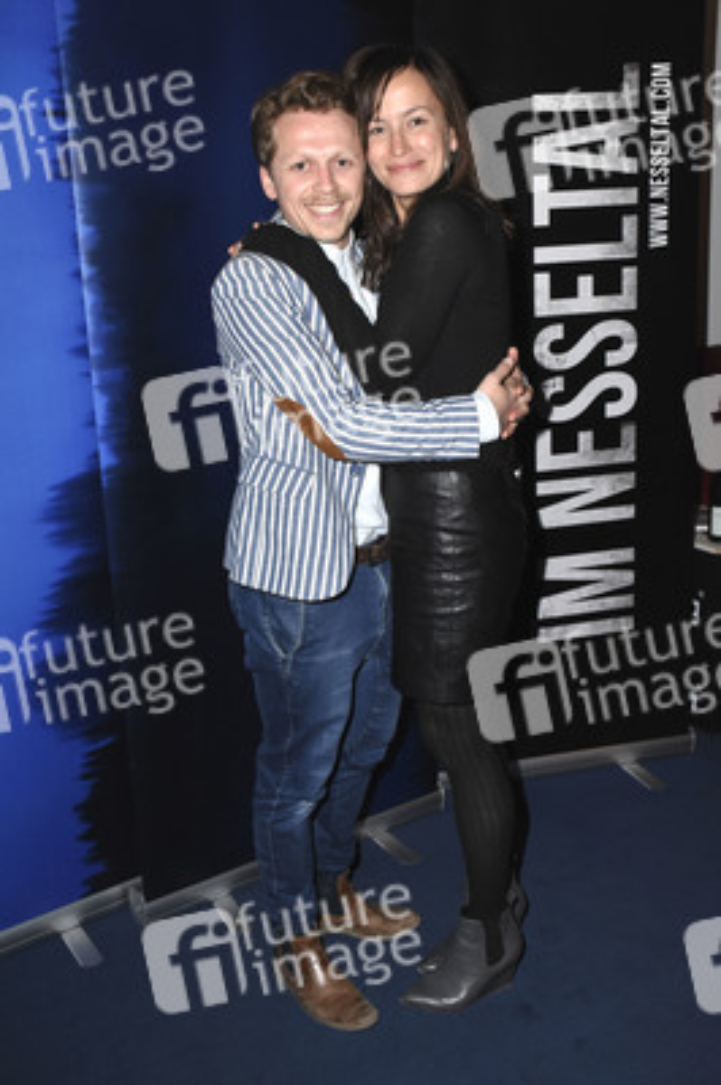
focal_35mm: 36
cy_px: 542
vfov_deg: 53.2
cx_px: 360
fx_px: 1083
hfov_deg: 36.8
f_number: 6.3
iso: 1600
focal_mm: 24
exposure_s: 1/60
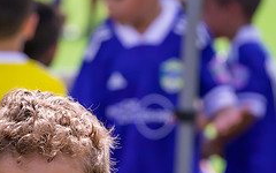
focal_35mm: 550
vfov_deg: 2.4
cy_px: 218
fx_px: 4137
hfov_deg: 3.8
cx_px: 38
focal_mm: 191
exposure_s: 1/1600
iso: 800
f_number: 8
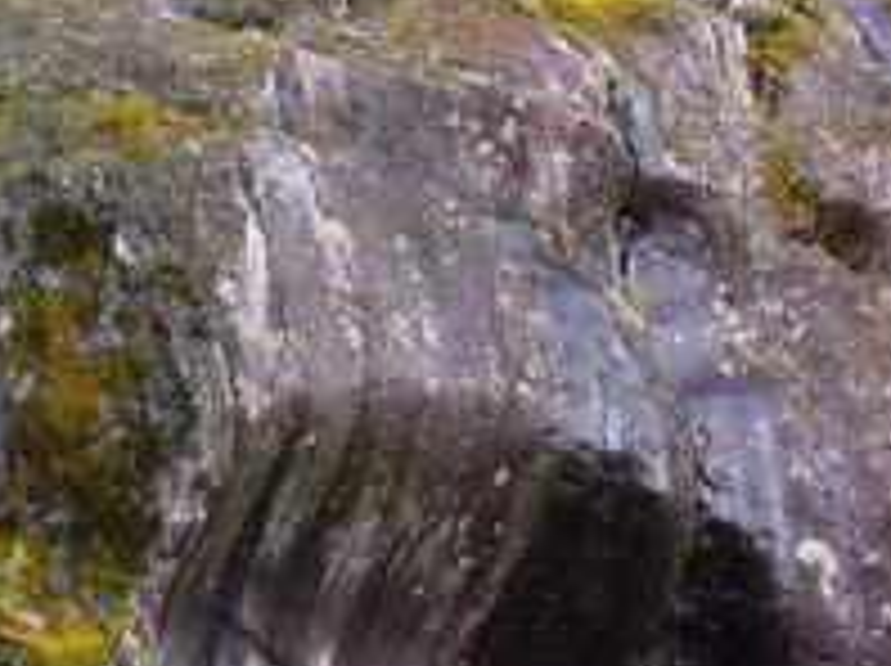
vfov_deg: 13.1
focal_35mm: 113
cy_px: 446
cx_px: -477
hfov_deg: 15.9
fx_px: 2905
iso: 100
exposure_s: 1/120
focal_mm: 3.85
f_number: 2.8
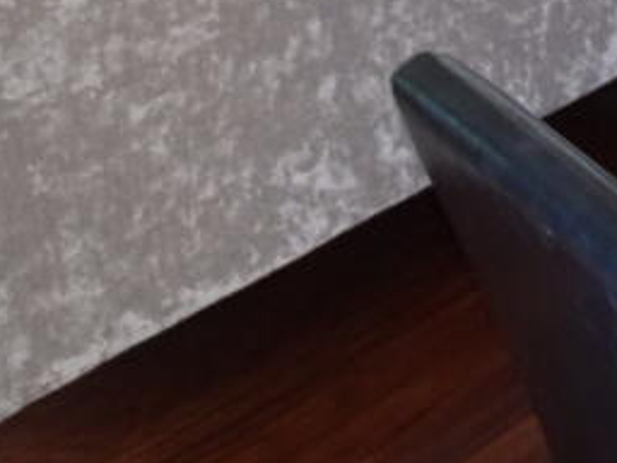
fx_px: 1711
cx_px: 1145
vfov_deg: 13.7
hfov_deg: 16.6
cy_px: -383
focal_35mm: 96
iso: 160
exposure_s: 1/30
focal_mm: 4.1
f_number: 3.5
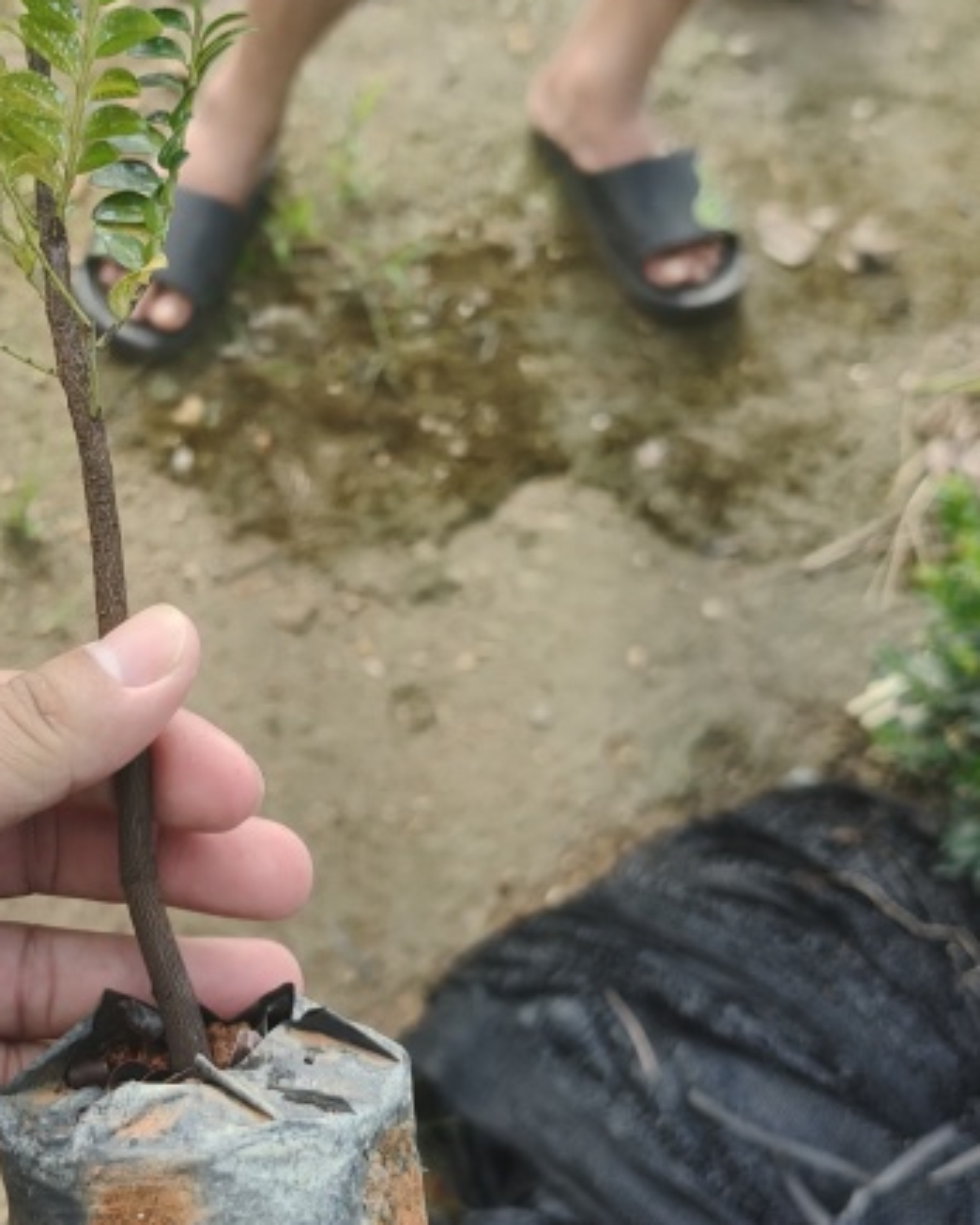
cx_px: 191
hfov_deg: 27.1
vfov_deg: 34.1
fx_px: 1994
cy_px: 649
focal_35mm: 55
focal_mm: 6.06
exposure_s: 1/518
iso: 50
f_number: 1.6
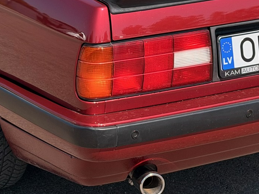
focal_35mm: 141
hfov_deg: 14.0
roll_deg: -0.4
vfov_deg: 10.5
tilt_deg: -16.0
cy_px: 13
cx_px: 98
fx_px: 1055
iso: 80
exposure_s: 1/2976
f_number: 1.78
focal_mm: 6.76
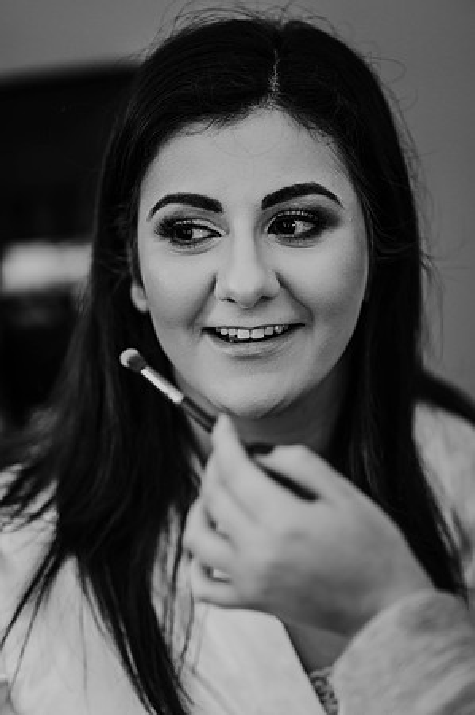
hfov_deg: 16.0
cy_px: 358
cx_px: 238
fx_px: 1686
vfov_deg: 23.9
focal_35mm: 85
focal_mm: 85
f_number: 1.8
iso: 1000
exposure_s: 1/160
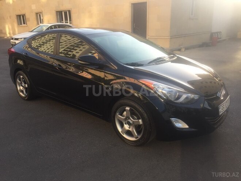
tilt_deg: -16.6
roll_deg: -0.4
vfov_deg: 48.2
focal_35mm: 29
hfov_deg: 61.7
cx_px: 120
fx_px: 202
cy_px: 90
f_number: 2.2
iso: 32
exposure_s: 1/324
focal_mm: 4.15
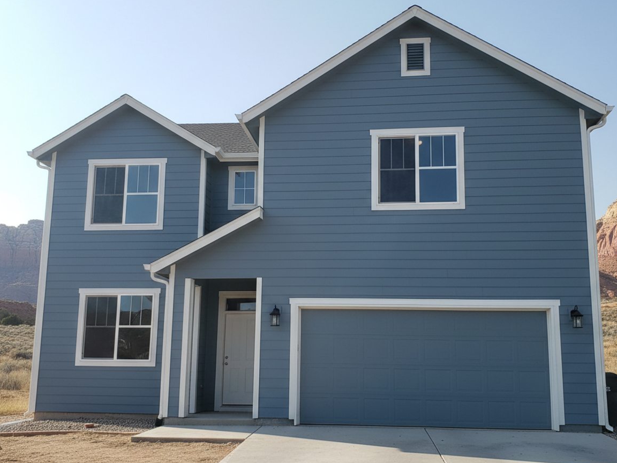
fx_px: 446
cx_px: 320
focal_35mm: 25
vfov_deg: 54.9
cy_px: 238
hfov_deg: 69.4
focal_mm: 6.8
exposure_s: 1/1694
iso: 497
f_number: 1.68
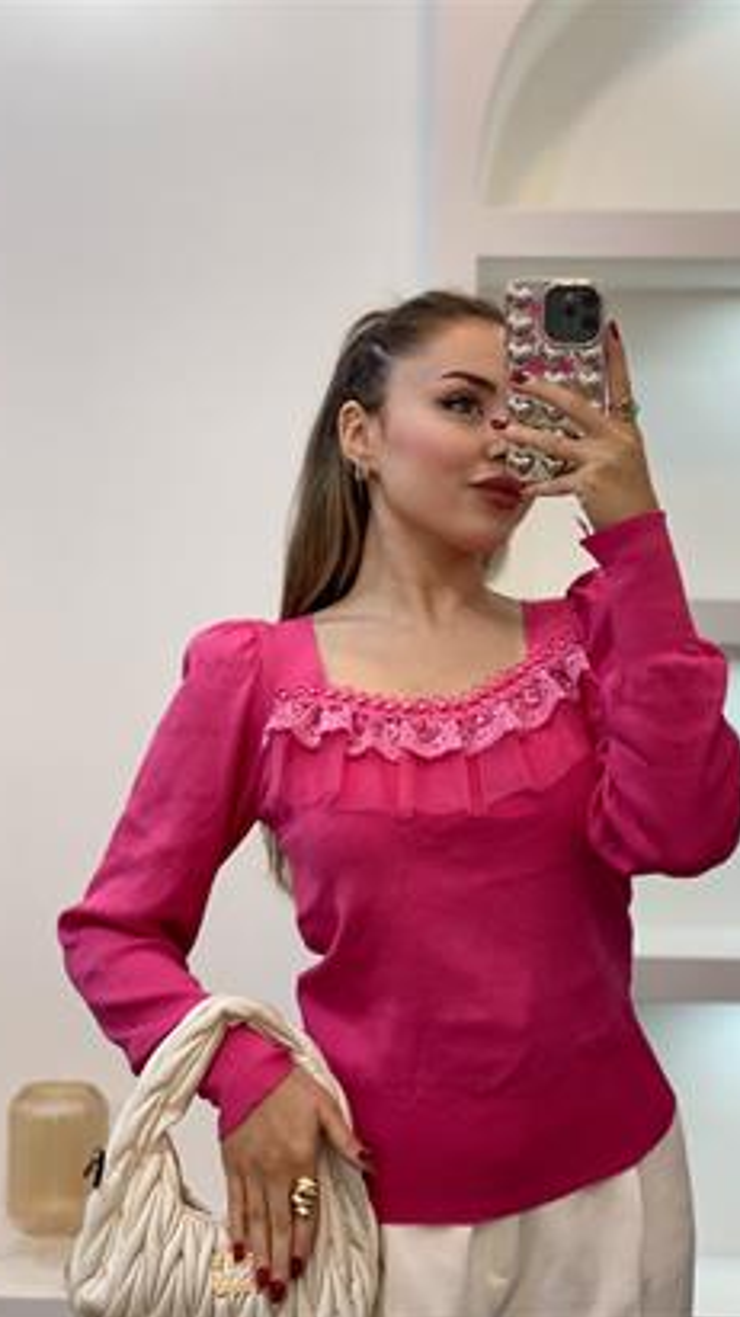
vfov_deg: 36.6
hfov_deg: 21.0
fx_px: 1990
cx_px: 452
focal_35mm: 57
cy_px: 658
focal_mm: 6
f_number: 2
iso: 80
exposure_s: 1/100
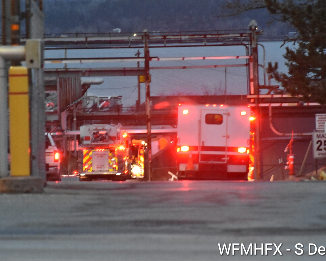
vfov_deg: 4.2
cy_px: 130
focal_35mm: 373
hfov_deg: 5.2
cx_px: 165
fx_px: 3599
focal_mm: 220
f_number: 8
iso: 4000
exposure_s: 1/40
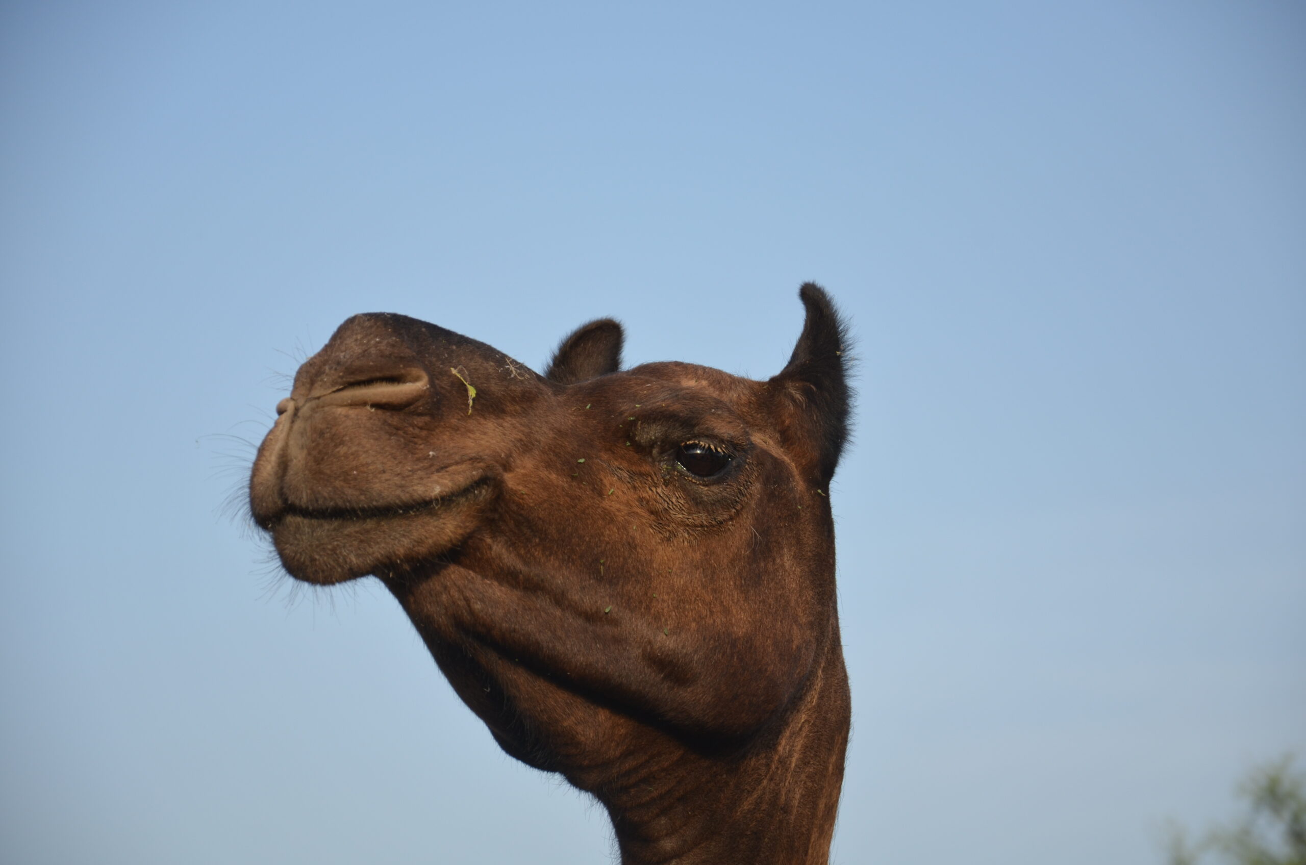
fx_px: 5702
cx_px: 653
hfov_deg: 13.1
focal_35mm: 158
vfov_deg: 8.7
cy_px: 432
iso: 220
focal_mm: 105
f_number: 5.6
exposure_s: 1/500
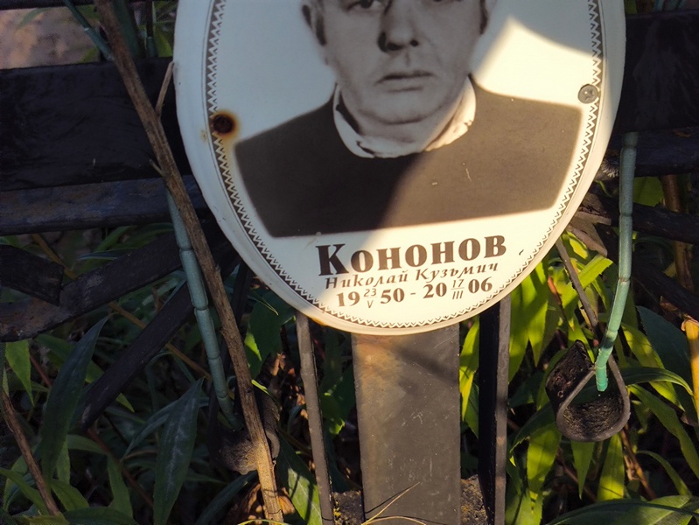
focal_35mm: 50
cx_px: 350
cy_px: 262
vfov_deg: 29.1
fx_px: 1010
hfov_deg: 38.2
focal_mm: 4.71
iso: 50
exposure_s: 1/1081
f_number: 1.7
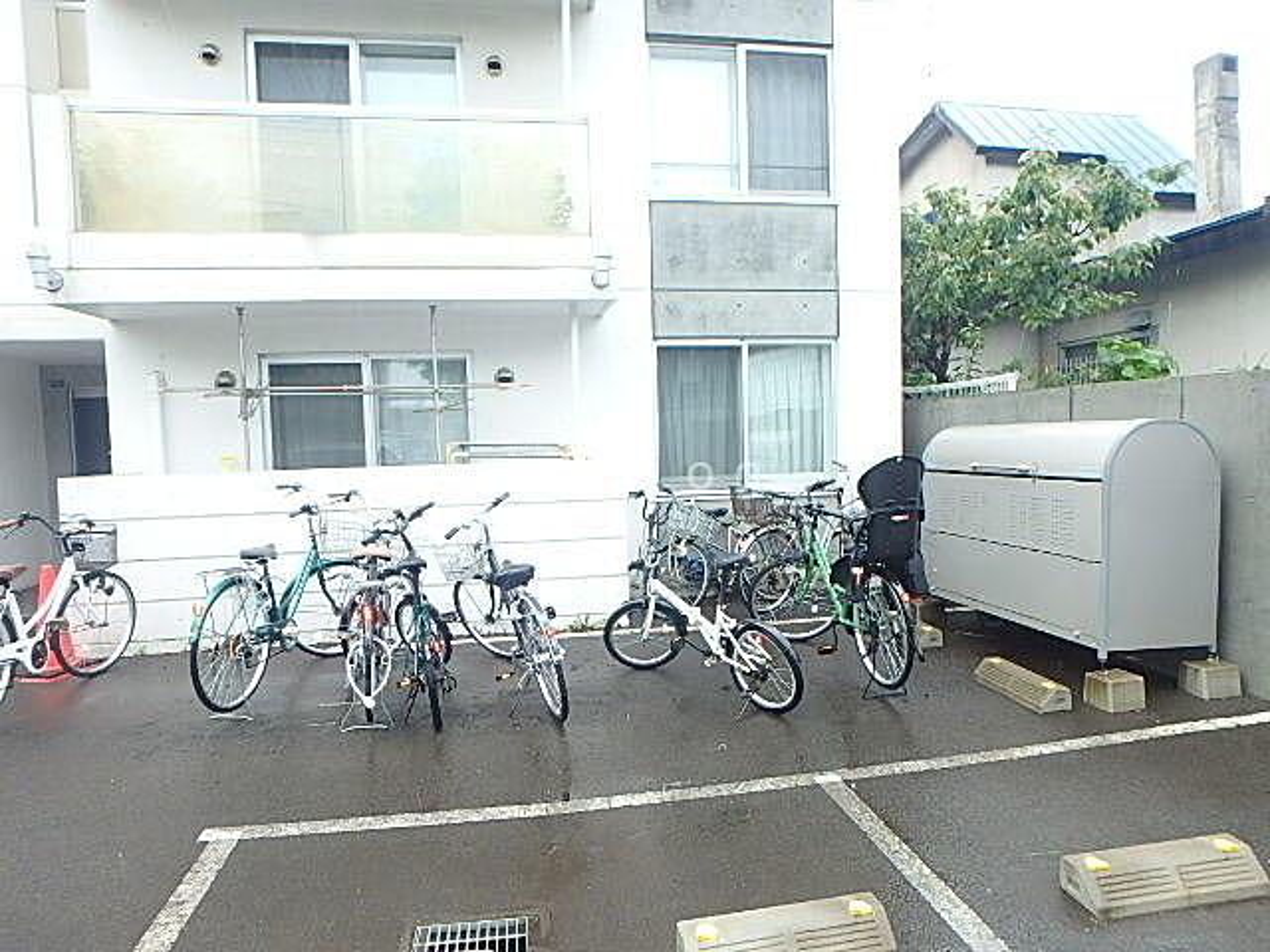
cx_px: 635
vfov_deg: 63.4
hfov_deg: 79.0
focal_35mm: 21
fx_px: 770
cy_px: 476
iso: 125
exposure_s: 1/200
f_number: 3.5
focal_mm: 3.7
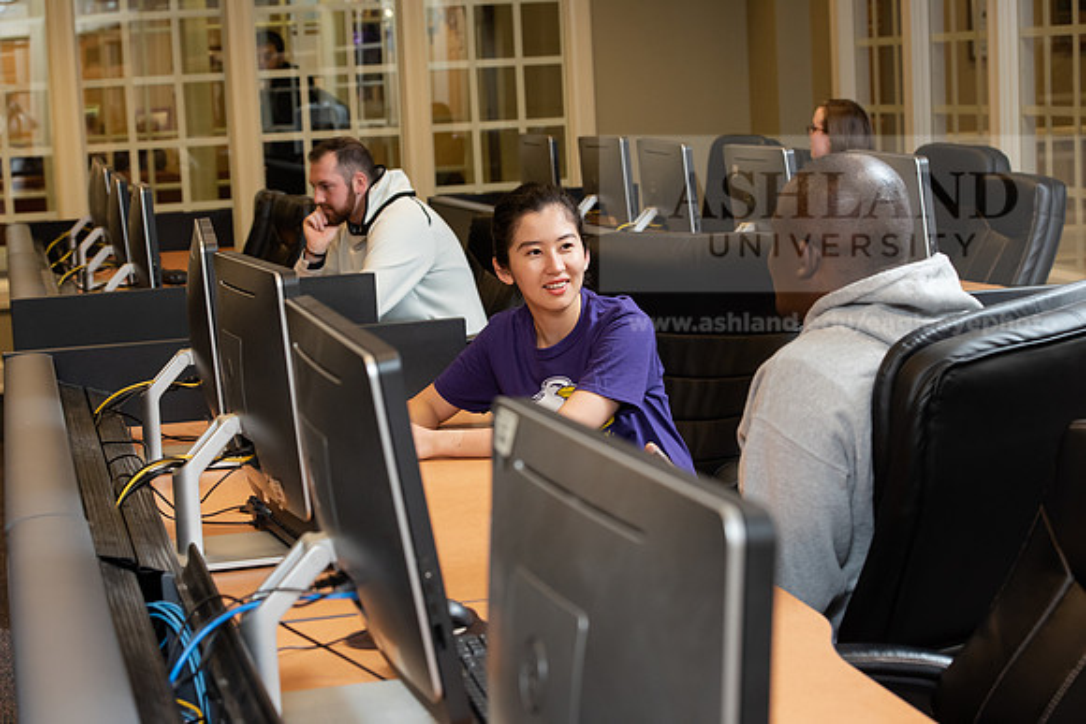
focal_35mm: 70
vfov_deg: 19.5
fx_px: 2112
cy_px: 362
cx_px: 543
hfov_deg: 28.8
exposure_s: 1/200
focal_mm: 70
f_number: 7.1
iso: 2000
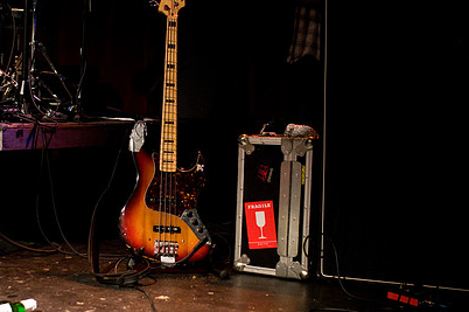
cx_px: 174
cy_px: 140
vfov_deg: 20.9
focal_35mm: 65
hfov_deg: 30.9
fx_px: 846
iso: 1000
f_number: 2.8
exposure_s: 1/200
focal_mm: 30
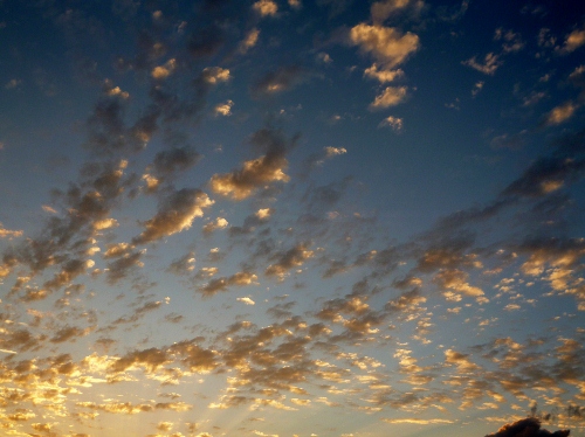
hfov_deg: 45.8
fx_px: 692
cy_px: 218
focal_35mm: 41
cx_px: 292
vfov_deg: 35.1
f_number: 3.1
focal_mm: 7.3
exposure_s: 1/320
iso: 100
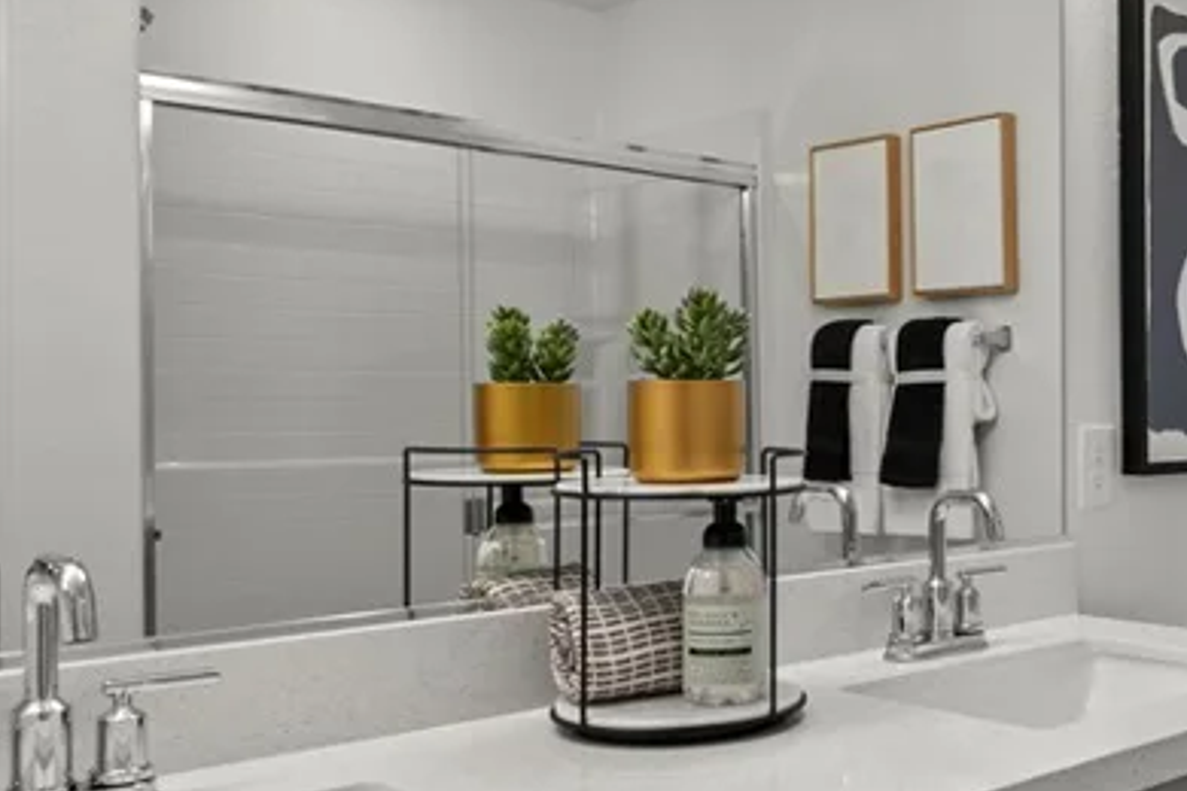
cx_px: 1093
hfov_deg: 42.2
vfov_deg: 31.9
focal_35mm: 42
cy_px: 397
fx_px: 1385
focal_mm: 16
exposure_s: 1/10
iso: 200
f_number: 8
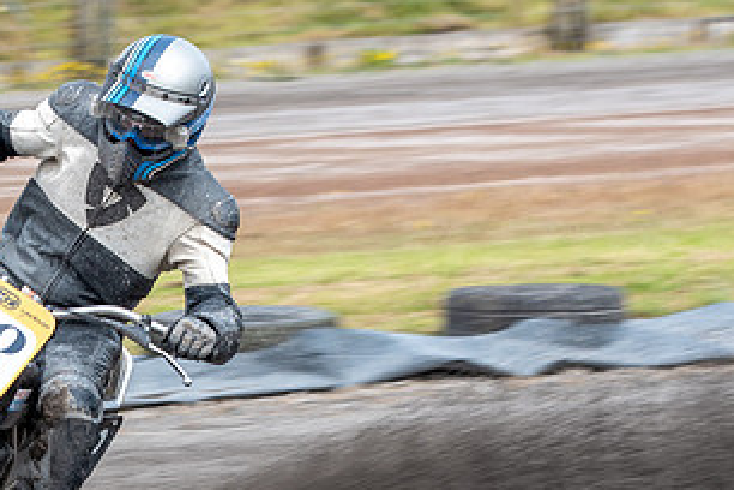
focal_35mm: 666
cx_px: -162
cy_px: 506
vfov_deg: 2.1
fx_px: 13578
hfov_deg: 3.1
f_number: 8
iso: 200
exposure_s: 1/320
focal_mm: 210
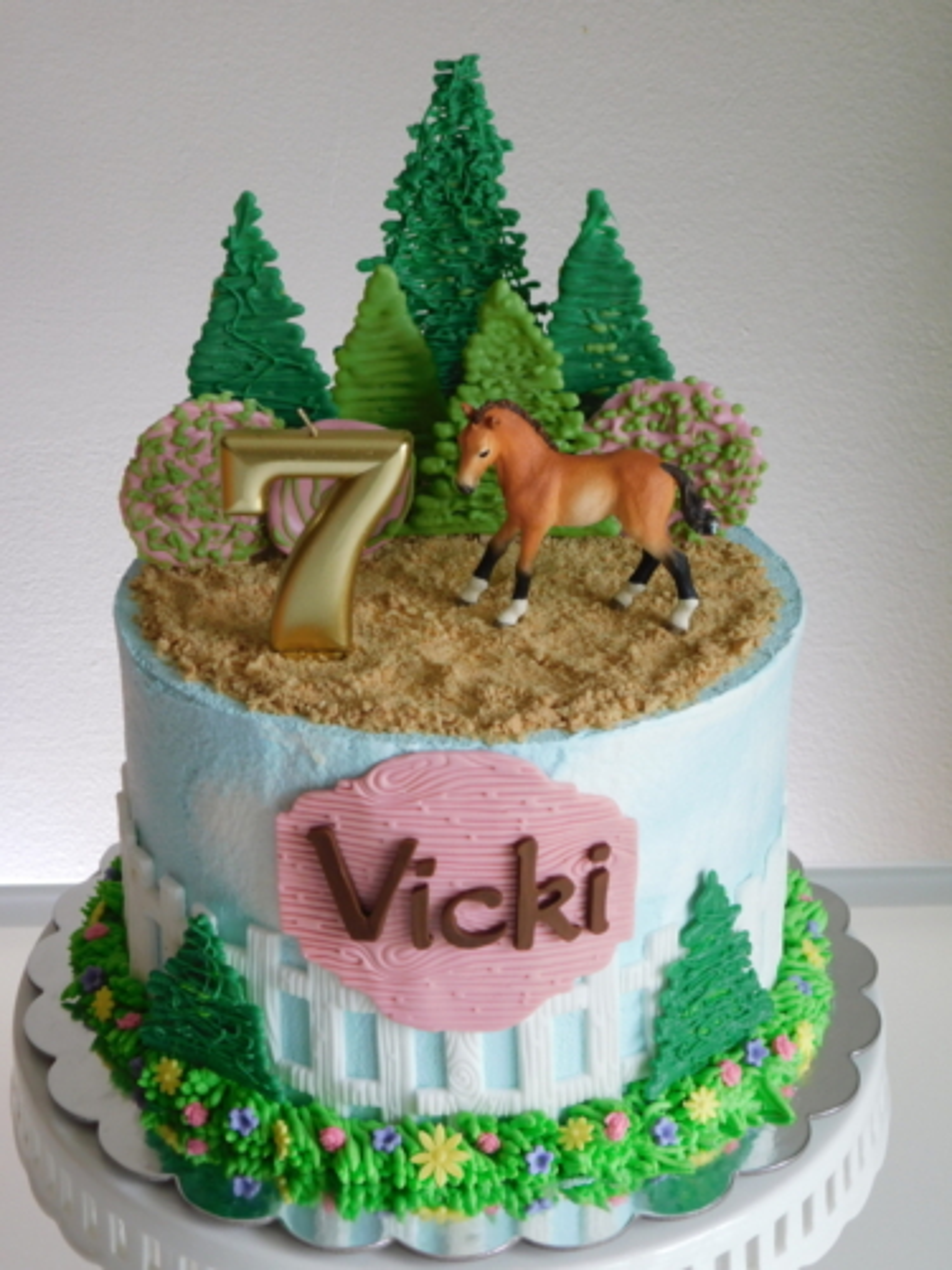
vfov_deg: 32.7
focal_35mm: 59
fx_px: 2163
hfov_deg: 24.8
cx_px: 476
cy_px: 635
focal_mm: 10.4
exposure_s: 1/30
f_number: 4
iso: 200
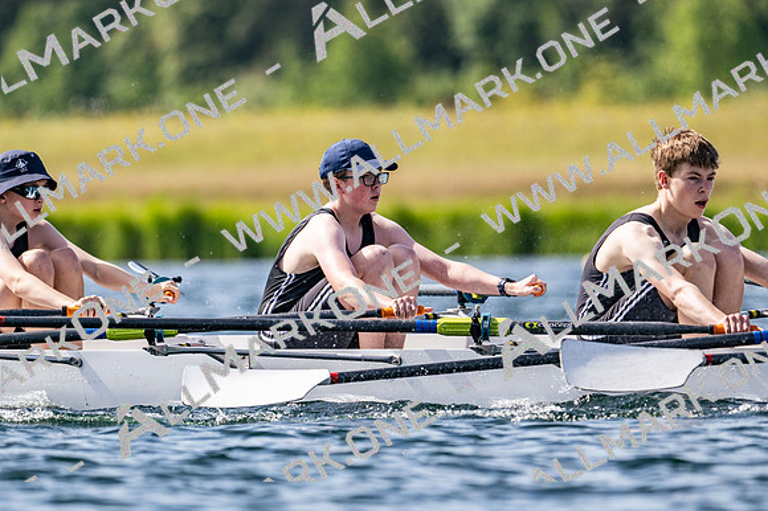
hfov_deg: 3.4
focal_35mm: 600
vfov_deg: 2.3
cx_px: 384
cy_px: 256
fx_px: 12792
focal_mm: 400
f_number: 4.5
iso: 250
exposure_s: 1/2500
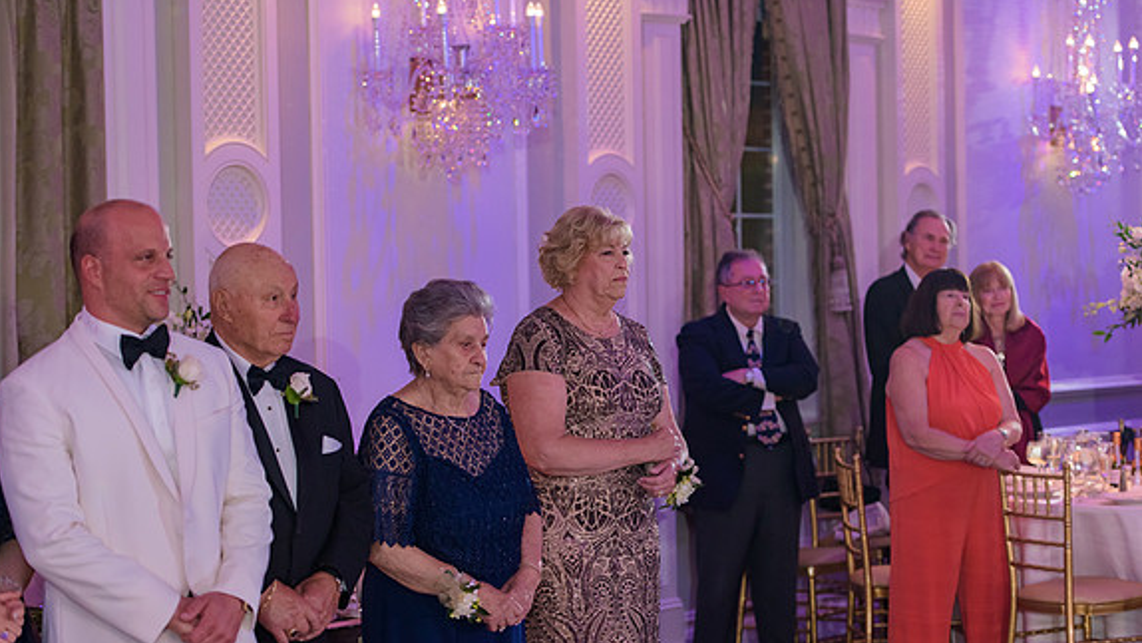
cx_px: 567
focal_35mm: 91
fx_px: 2756
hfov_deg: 23.4
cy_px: 377
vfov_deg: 13.3
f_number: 3.2
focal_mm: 86
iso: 1600
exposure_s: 1/125
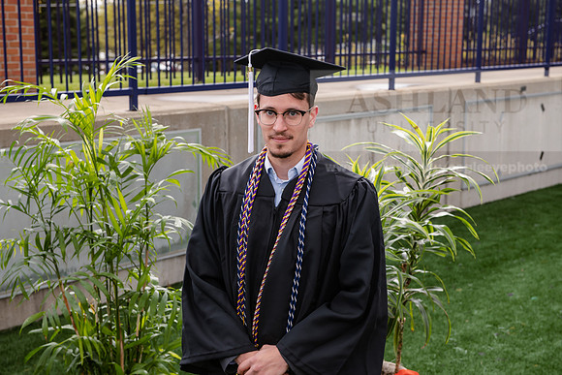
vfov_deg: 23.4
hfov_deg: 34.5
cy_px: 188
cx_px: 281
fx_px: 906
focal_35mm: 58
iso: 320
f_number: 5.6
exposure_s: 1/200
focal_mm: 58
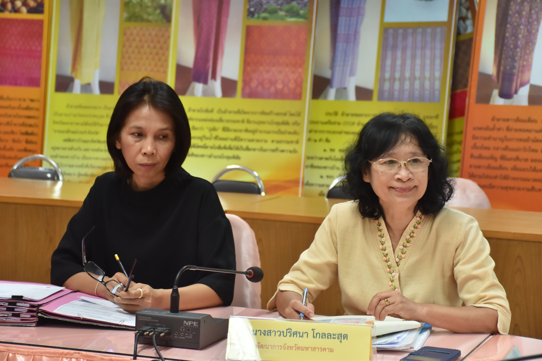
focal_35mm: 84
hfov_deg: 24.2
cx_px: 271
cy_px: 180
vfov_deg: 16.3
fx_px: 1265
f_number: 4.8
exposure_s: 1/60
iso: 640
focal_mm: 56
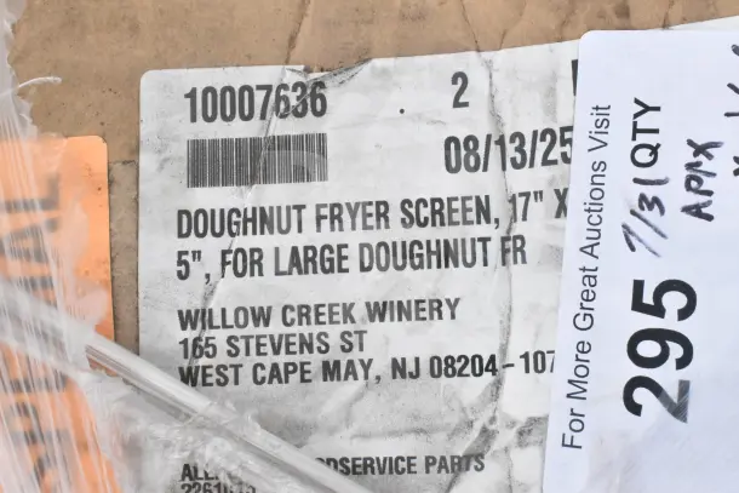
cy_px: 246
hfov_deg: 43.6
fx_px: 924
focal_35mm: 45
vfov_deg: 29.9
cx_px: 370
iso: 6400
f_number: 20
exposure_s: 1/1600
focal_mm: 30
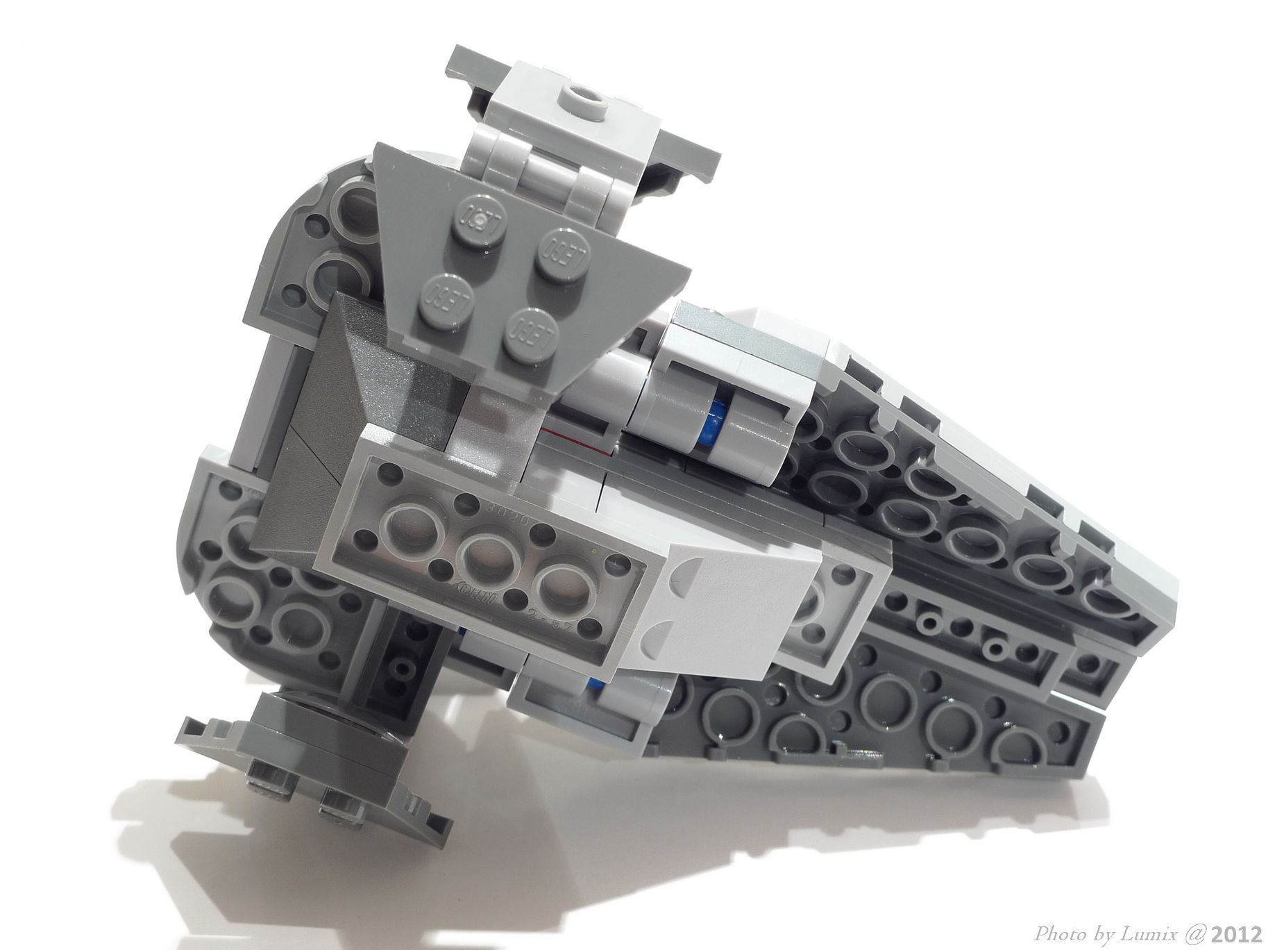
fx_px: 1902
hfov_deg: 36.8
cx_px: 633
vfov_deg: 28.0
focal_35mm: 52
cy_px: 475
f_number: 4.5
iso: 80
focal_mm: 11.1
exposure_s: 2
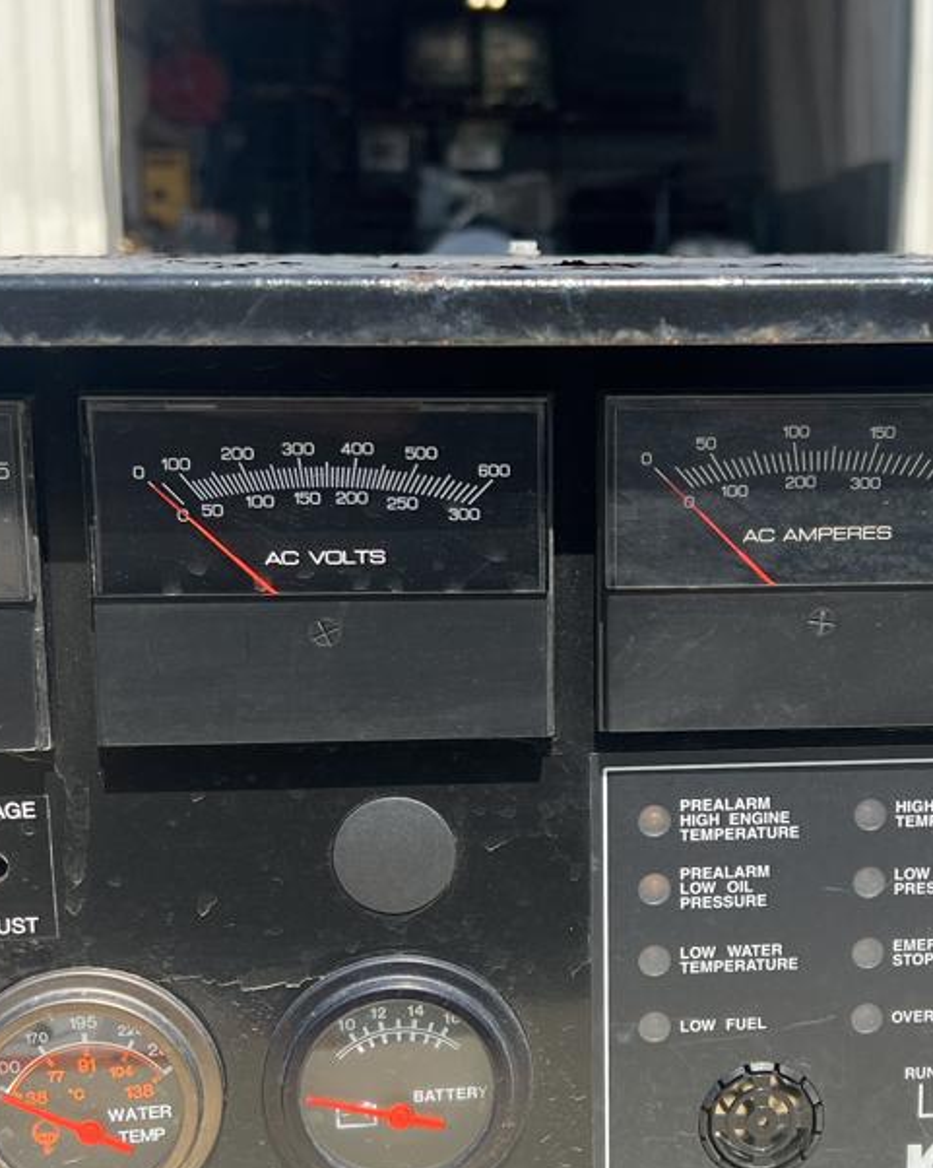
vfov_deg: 34.8
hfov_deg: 27.8
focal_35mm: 54
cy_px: 617
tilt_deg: -9.7
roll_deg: +0.9
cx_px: 656
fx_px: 1865
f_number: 1.5
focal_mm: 5.7
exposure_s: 1/3257
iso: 50
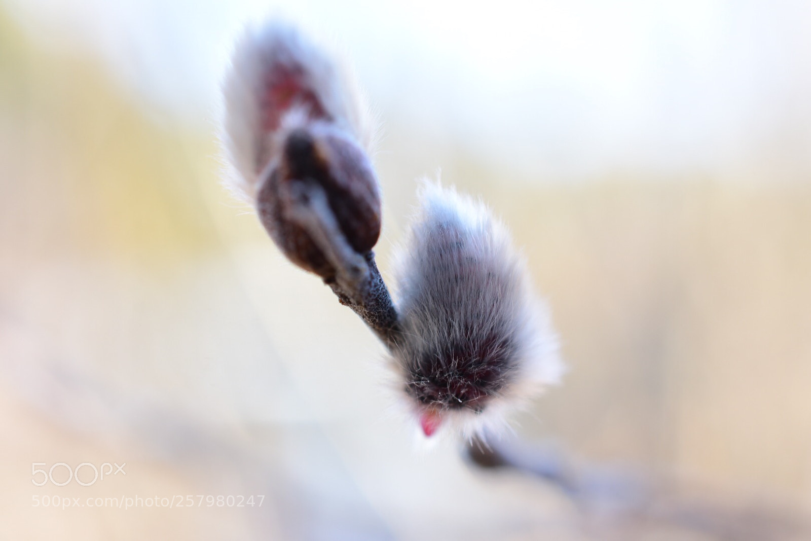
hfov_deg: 33.4
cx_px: 406
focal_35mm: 60
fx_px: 1352
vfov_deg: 22.6
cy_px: 270
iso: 100
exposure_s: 1/40
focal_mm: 40
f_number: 6.3
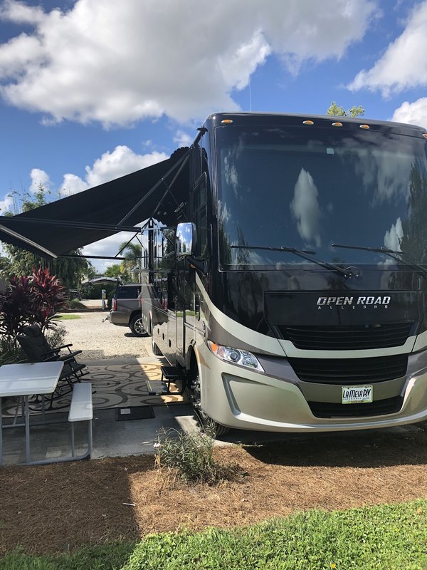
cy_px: 285
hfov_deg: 49.7
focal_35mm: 28
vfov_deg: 63.4
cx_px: 214
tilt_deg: +1.7
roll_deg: +0.0
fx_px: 461
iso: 20
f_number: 1.8
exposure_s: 1/1297
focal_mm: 4
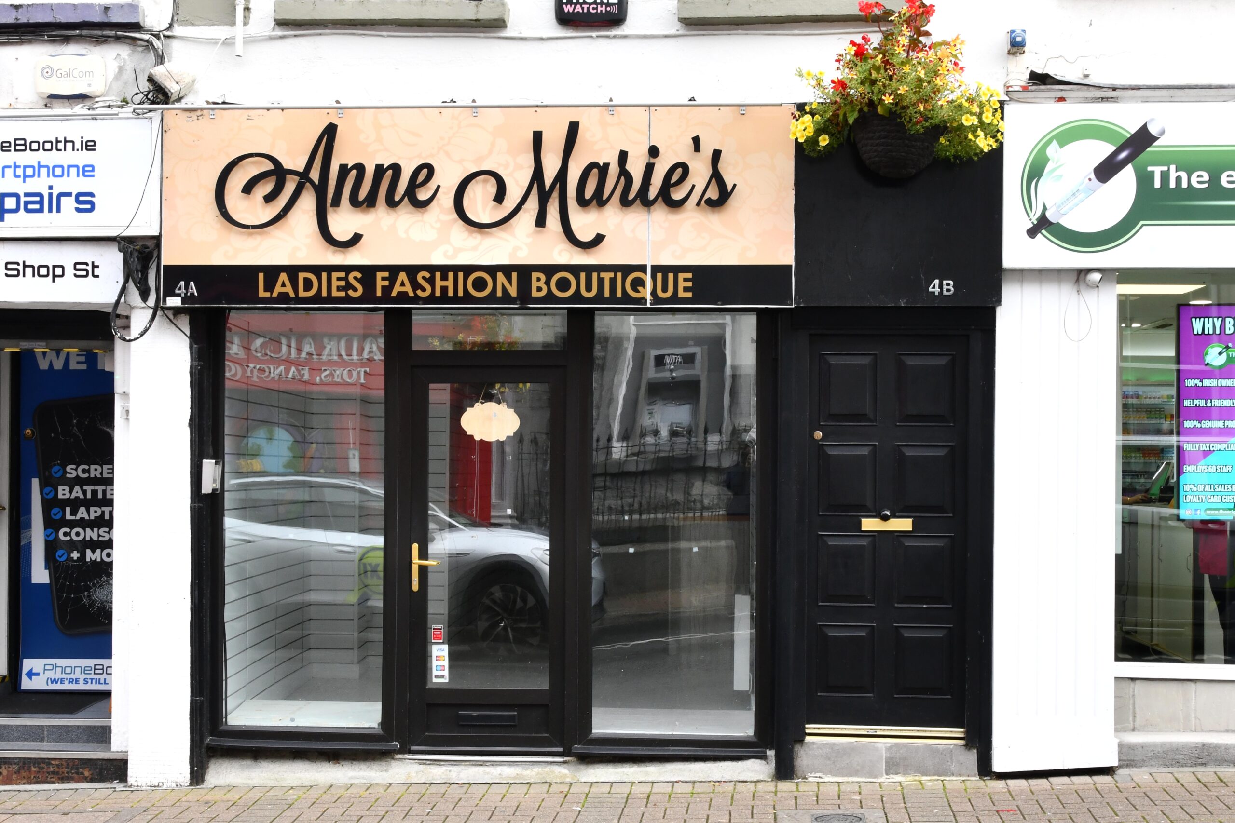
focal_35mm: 32
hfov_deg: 58.7
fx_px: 1098
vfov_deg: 41.1
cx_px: 618
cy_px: 412
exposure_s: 1/80
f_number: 13
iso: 500
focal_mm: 32
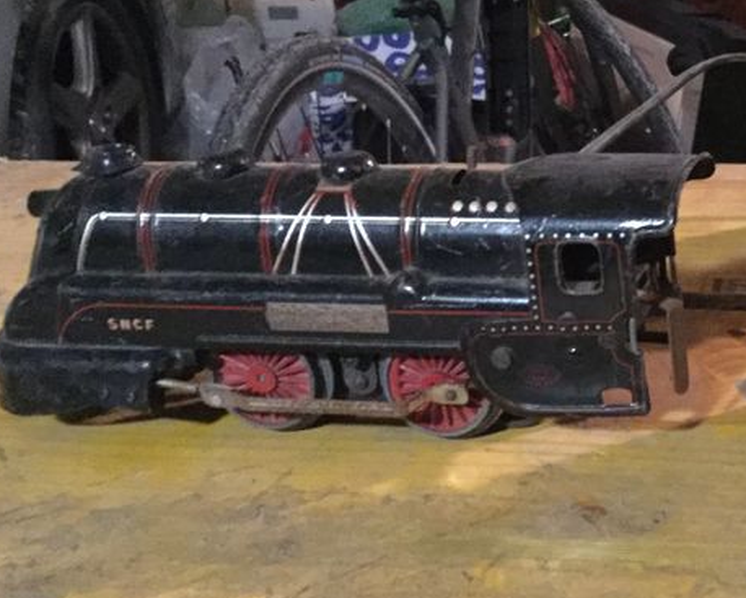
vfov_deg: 23.1
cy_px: 360
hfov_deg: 27.3
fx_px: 1458
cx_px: 715
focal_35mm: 66
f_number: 2.4
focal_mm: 3.3
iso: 800
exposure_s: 1/17
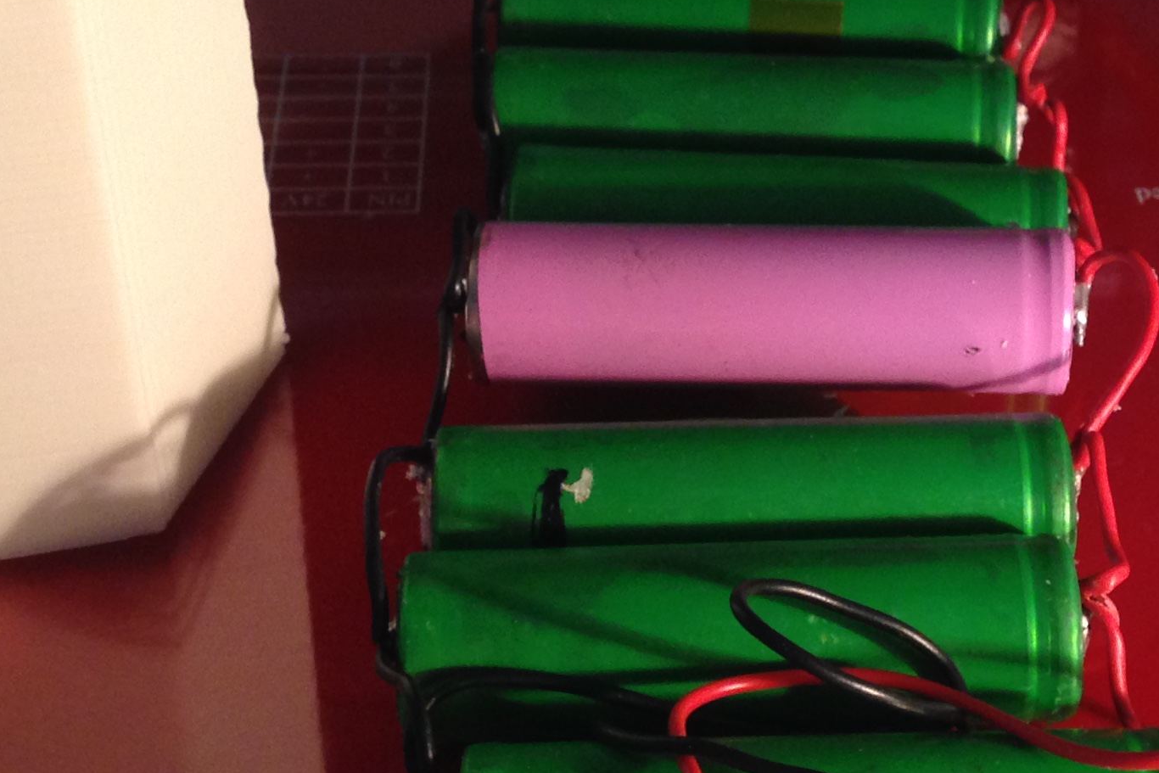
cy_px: 199
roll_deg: -0.4
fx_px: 2640
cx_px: 783
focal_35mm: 82
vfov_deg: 16.6
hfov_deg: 24.6
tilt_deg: -35.8
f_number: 2.4
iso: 160
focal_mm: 4.12
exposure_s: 1/20
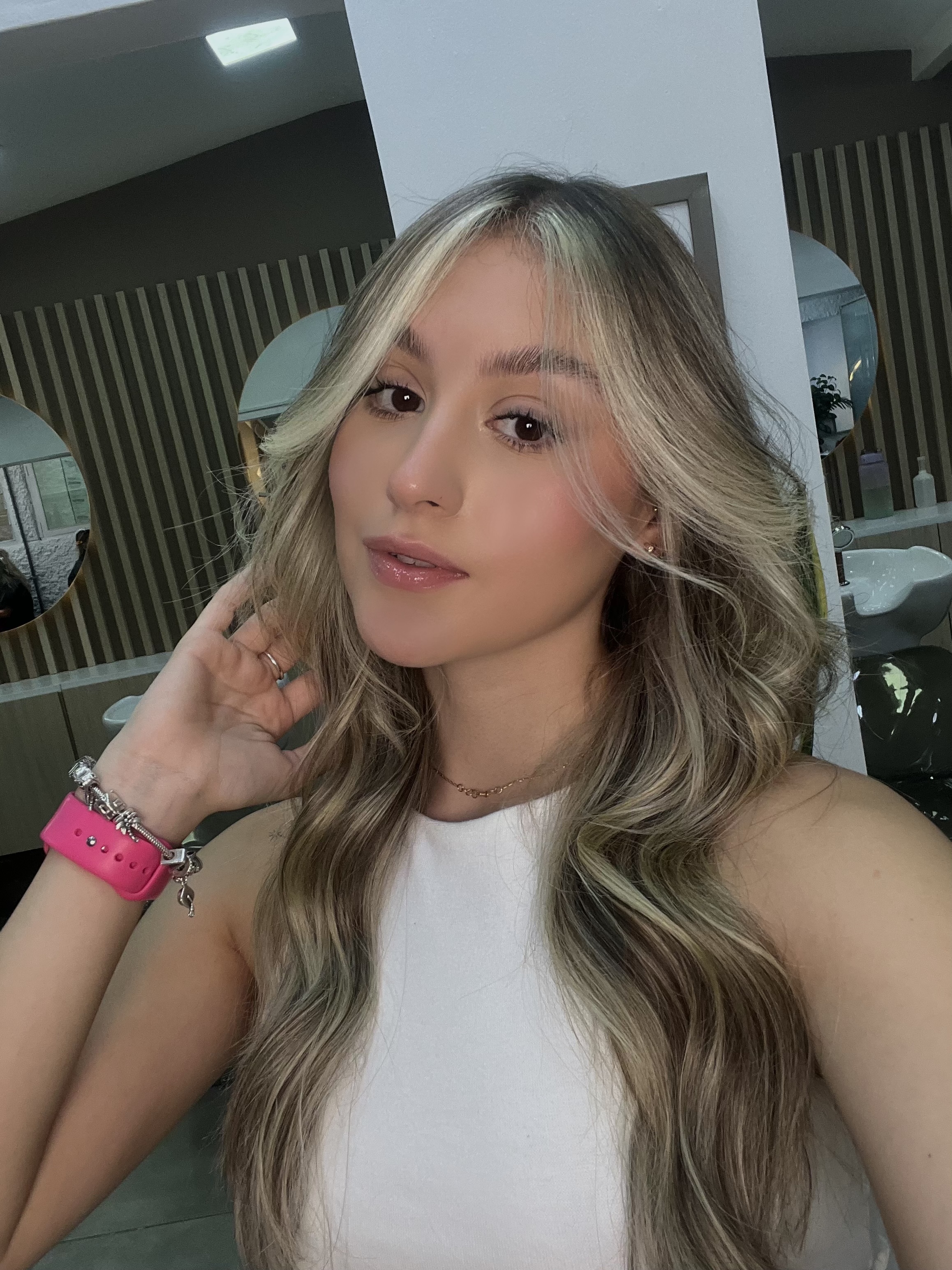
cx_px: 476
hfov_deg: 46.8
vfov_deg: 60.0
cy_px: 635
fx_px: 1100
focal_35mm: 30
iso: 50
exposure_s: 1/120
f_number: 2.2
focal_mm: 2.71
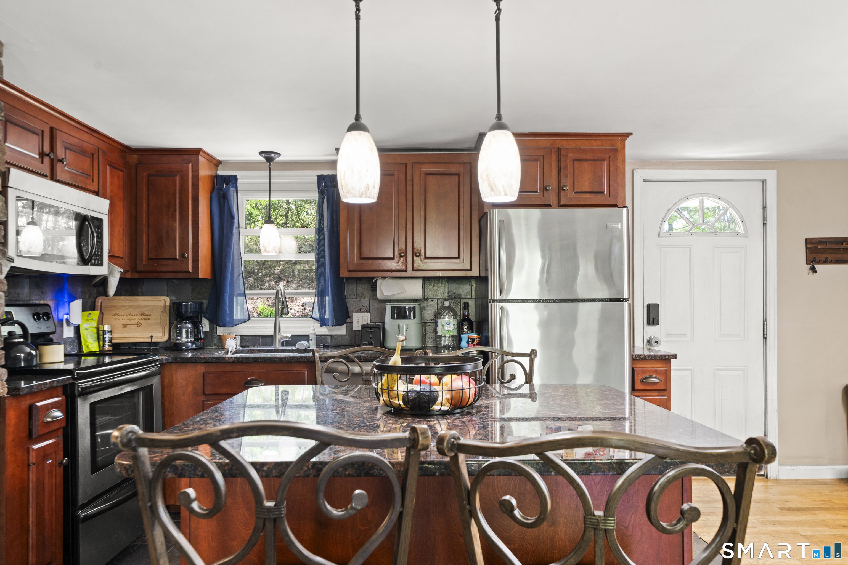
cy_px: 282
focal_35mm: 24
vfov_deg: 53.1
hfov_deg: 73.7
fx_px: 565
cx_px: 424
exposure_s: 1/1.67
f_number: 7.1
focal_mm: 24
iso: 400
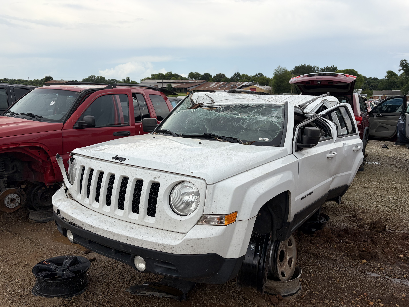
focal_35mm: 26
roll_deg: -1.8
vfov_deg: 53.1
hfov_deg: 67.3
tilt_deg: -11.4
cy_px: 154
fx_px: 307
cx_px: 204
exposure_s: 1/3279
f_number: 1.6
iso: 50
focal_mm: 5.96
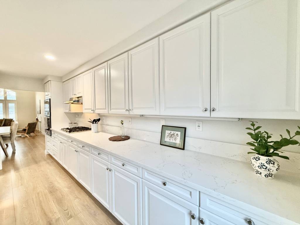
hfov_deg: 102.1
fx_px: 121
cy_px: 112
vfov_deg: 85.7
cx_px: 150
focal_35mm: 14
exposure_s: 1/71
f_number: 2.2
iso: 320
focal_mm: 2.22
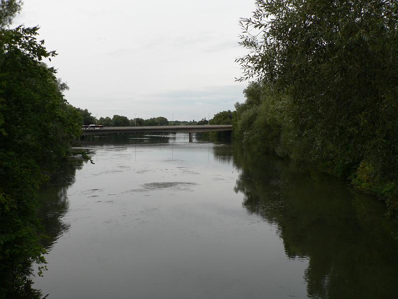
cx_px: 199
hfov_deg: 51.4
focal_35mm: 36
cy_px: 150
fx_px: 414
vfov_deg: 39.7
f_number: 3.6
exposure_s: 1/100
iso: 80
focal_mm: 6
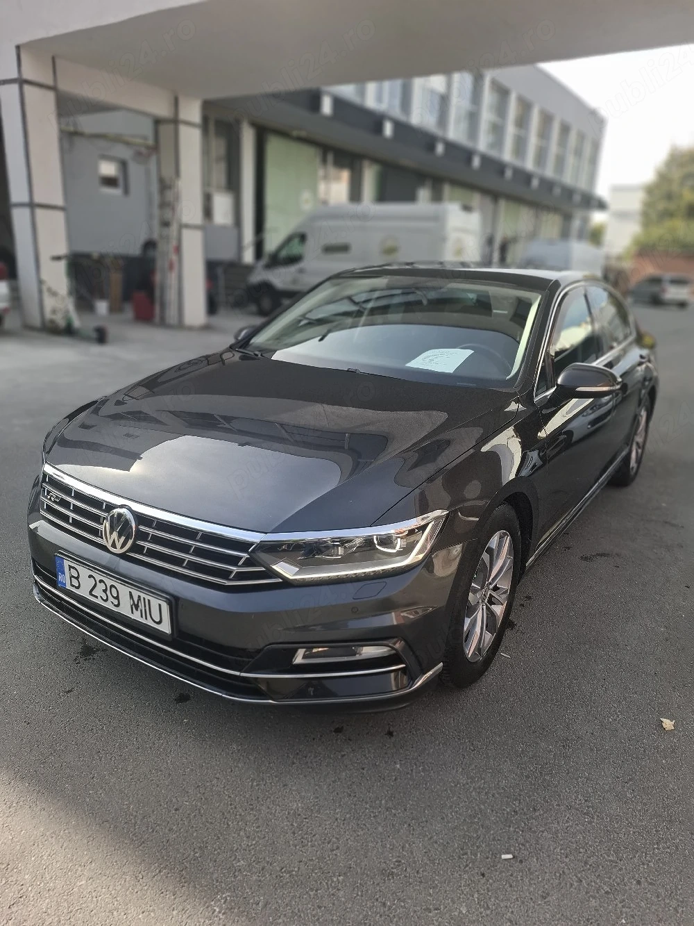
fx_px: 615
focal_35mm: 23
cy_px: 463
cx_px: 347
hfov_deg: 58.9
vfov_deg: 73.9
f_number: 1.8
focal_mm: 5.54
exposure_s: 1/833
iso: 50
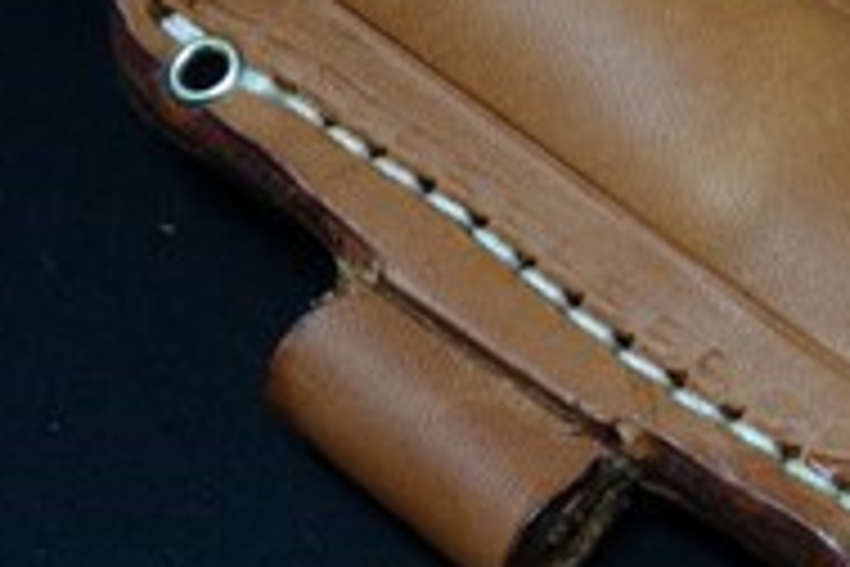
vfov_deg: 14.4
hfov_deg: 20.2
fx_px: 2243
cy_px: 320
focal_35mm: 95
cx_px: 1012
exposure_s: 1/30
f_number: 7.1
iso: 250
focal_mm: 10.4
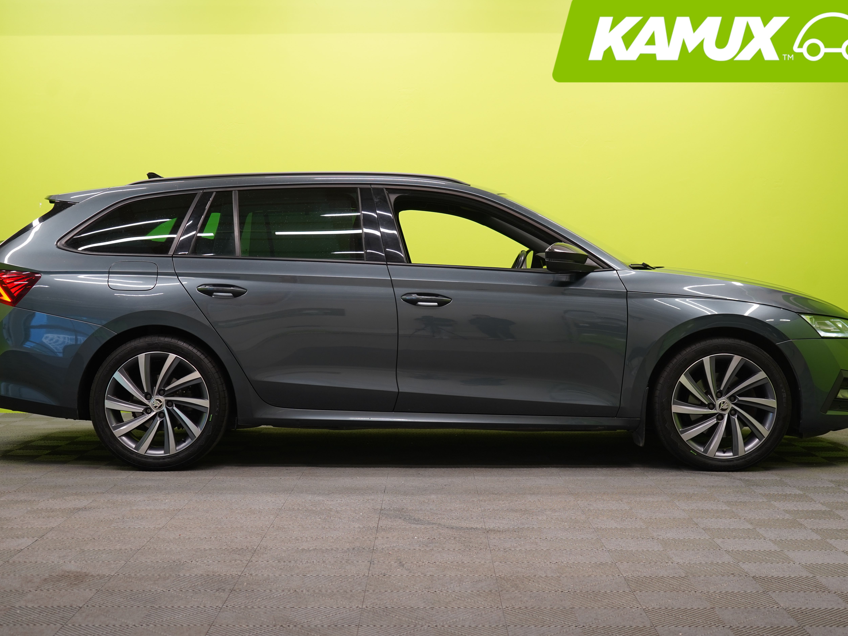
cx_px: 426
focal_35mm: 54
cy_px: 301
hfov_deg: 35.5
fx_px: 1323
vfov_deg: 27.0
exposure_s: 1/30
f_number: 4.5
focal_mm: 47
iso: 400
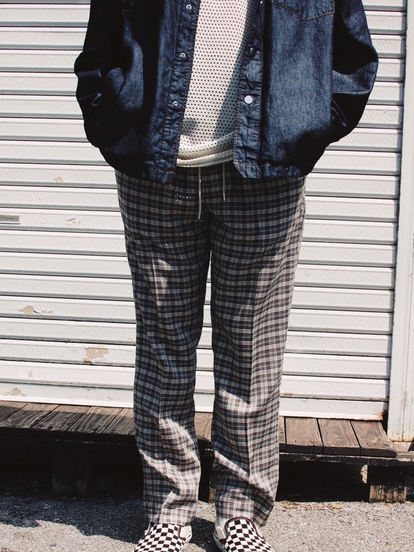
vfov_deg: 33.4
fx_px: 918
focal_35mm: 58
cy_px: 307
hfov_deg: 25.4
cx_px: 205
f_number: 14
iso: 800
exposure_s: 1/800
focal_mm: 35
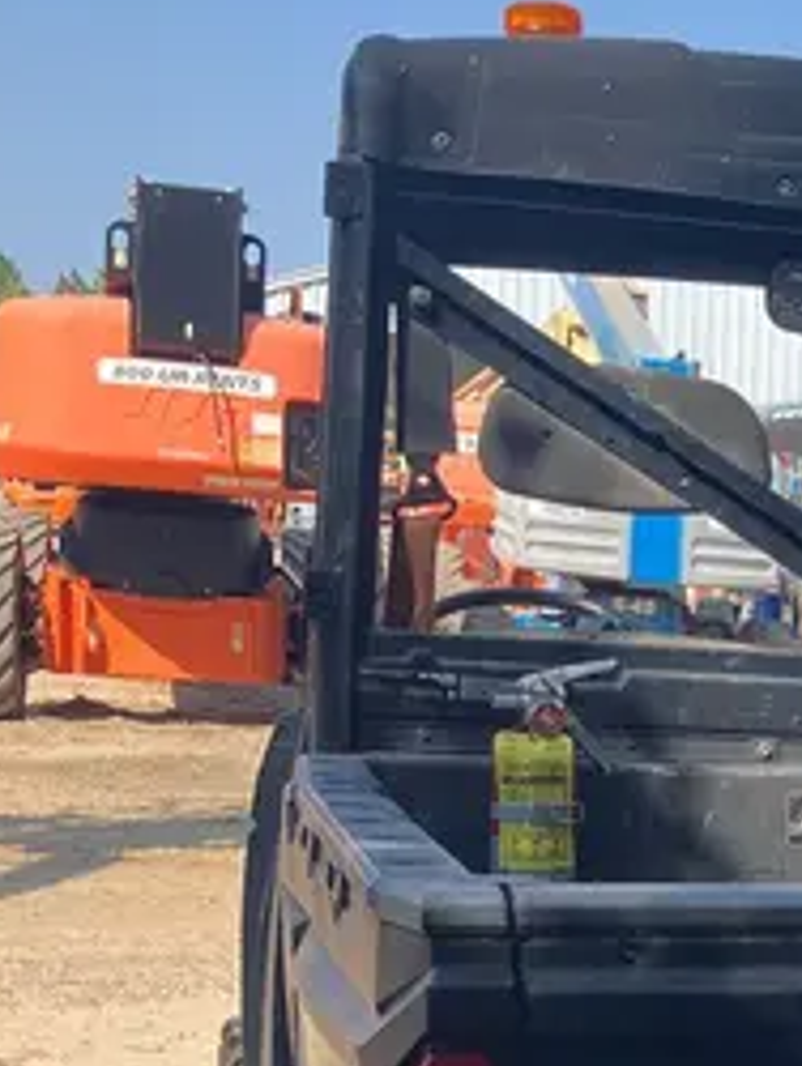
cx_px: 990
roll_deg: -5.2
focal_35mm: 82
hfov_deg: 17.1
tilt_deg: -10.3
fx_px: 2529
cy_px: 1043
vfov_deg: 22.9
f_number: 1.8
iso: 32
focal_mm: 3.99
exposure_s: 1/759
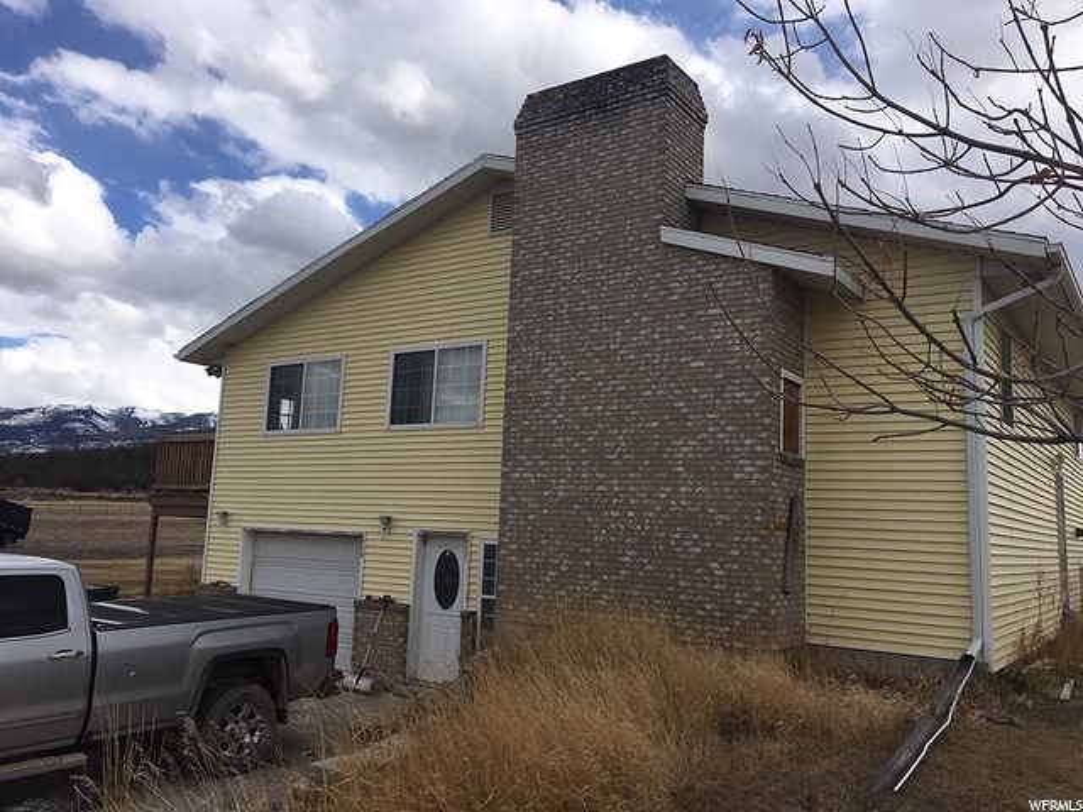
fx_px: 907
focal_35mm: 29
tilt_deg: +7.2
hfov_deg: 61.7
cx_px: 542
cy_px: 406
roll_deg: -3.7
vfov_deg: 48.2
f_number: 2.2
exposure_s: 1/2198
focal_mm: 4.15
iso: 25
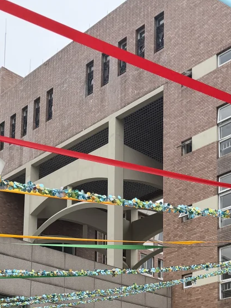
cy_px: 356
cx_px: 230
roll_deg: -0.6
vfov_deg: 27.9
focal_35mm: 62
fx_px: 551
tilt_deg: +7.4
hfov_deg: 22.7
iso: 100
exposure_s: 1/632
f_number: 1.78
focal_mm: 6.76
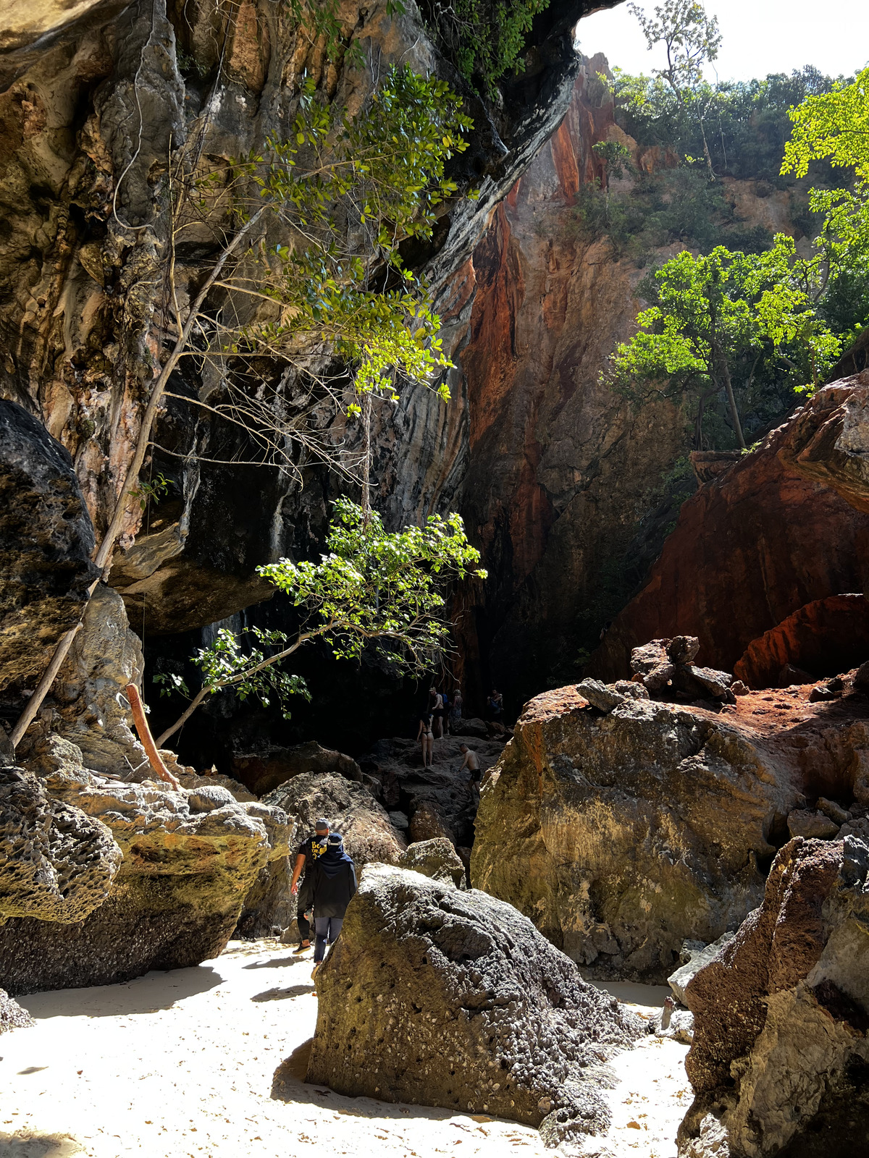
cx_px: 434
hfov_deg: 53.1
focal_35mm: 26
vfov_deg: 67.3
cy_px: 579
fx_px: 870
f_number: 1.5
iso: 40
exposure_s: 1/262
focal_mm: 5.7
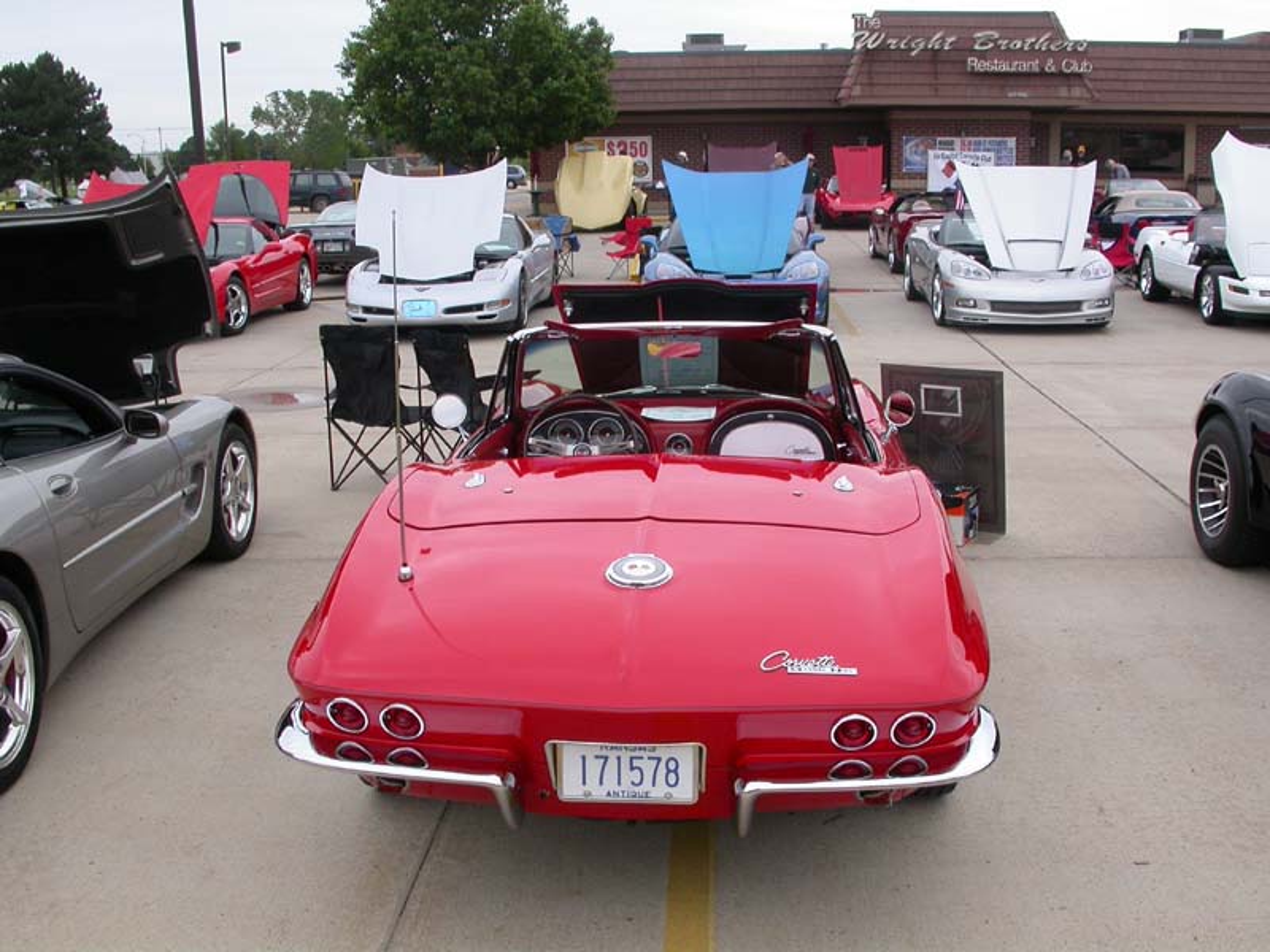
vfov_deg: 37.7
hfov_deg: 49.0
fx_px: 1394
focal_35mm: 38
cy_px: 476
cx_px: 635
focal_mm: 7.85
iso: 100
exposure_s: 1/229
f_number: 6
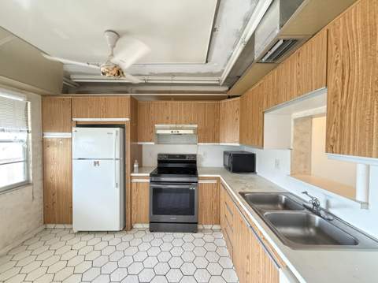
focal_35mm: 14
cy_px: 142
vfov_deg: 85.6
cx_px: 189
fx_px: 153
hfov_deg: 102.1
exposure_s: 1/60
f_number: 2.2
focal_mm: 2.22
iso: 800
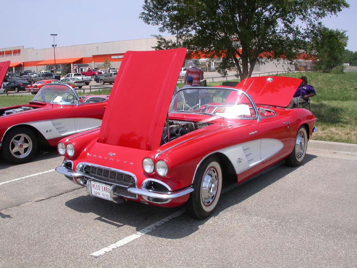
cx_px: 178
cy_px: 134
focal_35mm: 38
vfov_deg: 37.7
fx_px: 392
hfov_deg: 49.0
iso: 100
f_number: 7.5
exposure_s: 1/353
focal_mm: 7.85
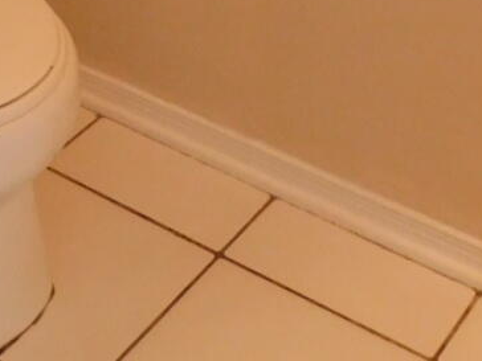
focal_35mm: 101
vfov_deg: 13.0
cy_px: -327
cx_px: 139
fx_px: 1406
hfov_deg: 19.4
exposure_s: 1/20
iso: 400
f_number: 3
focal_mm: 4
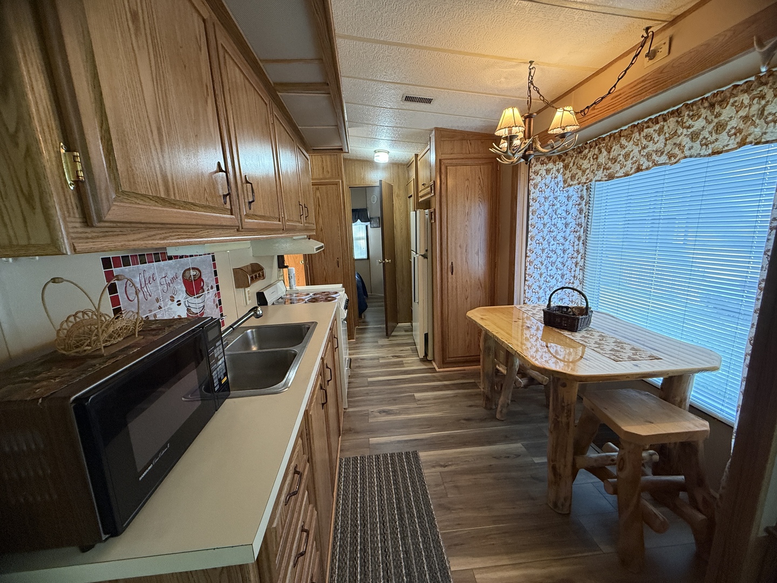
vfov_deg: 85.7
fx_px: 314
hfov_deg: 102.1
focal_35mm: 14
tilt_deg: -11.6
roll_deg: +2.7
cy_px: 292
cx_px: 388
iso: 320
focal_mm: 2.22
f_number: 2.2
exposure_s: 1/60
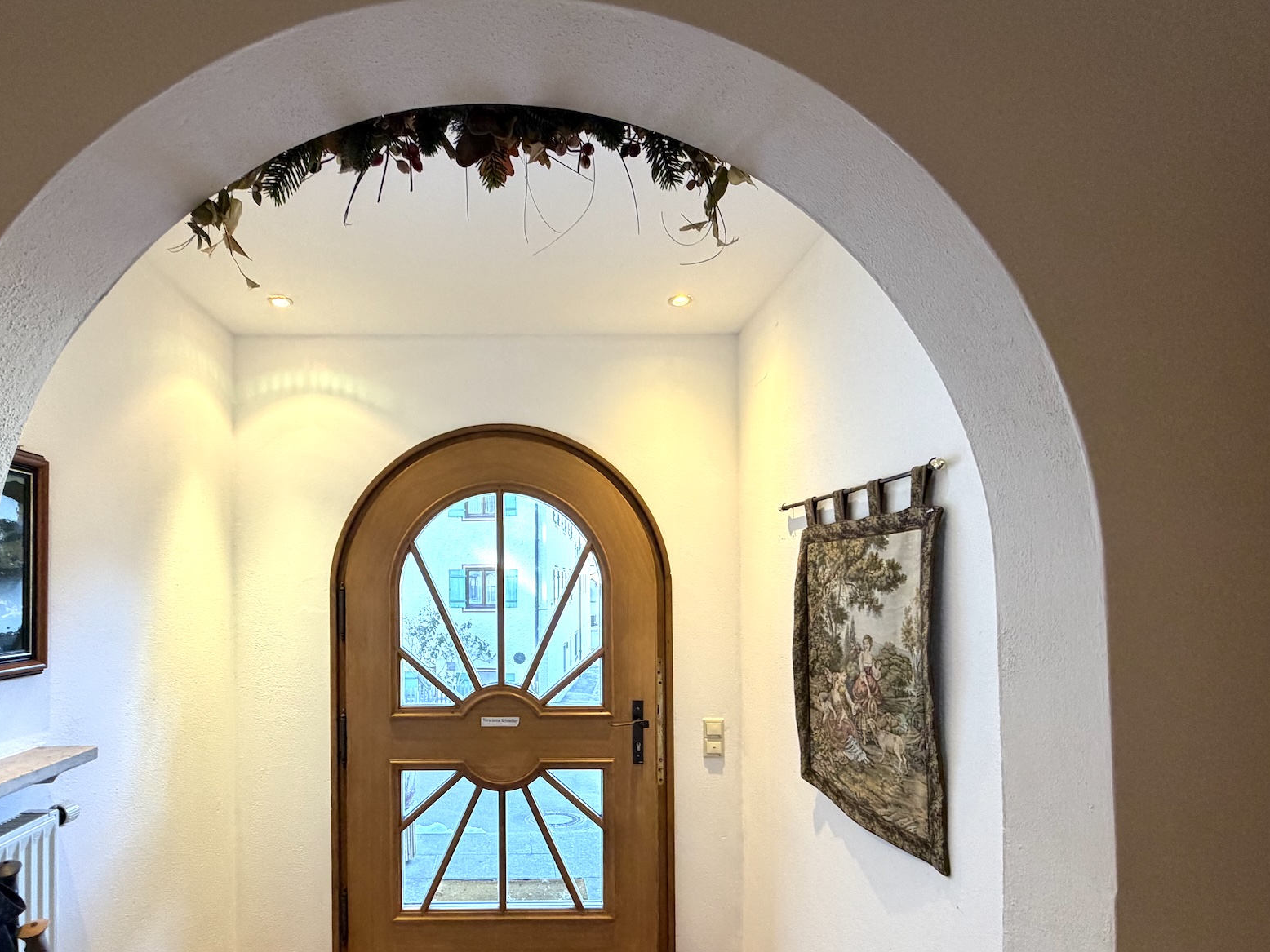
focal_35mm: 18
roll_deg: +0.3
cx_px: 517
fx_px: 660
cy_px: 586
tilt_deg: +0.2
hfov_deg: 86.8
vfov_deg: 70.6
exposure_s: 1/100
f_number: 2.2
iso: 320
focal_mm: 2.22
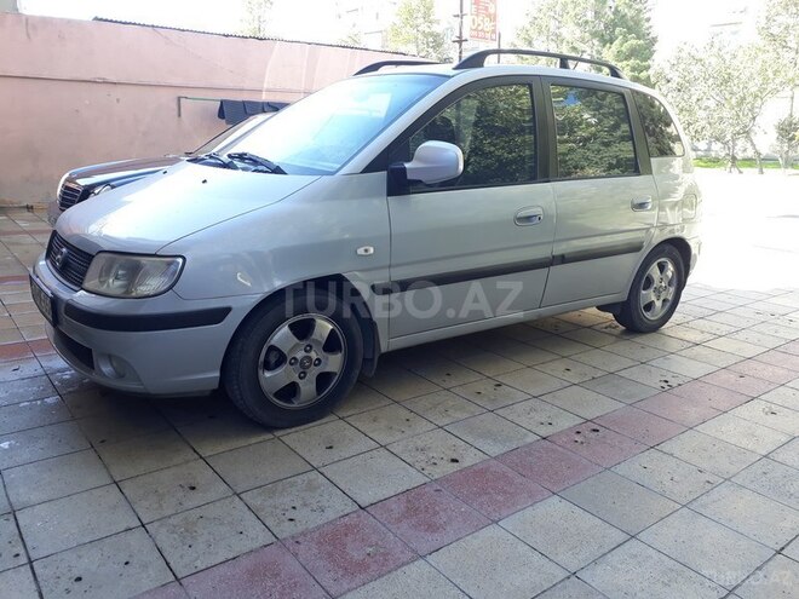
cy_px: 300
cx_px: 400
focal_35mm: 27
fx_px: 623
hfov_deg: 65.3
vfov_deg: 51.4
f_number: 1.9
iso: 40
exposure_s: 1/110
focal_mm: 3.6
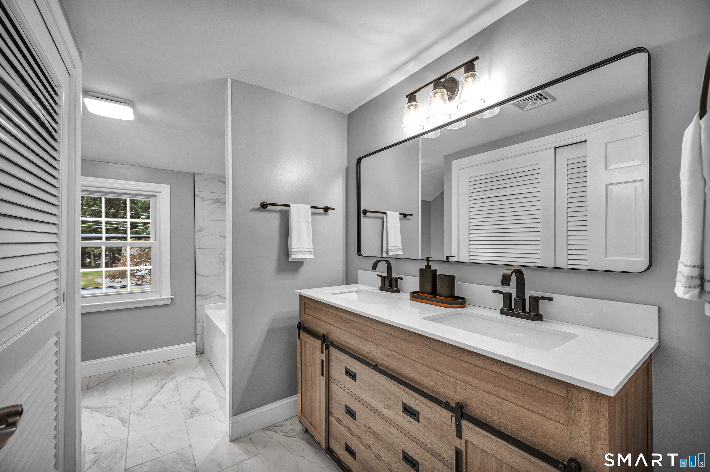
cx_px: 355
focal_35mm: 14
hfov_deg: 104.3
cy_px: 236
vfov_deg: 81.1
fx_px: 276
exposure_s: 1/50
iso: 320
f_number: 7.1
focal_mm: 14
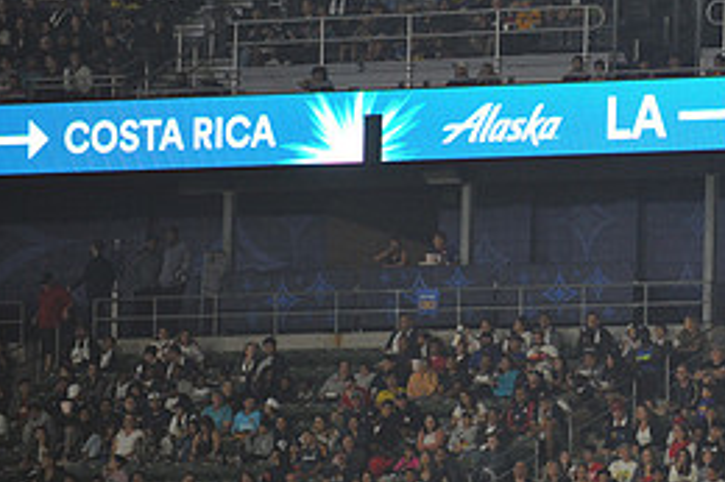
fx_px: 8533
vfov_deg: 3.2
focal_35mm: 424
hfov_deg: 4.9
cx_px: 764
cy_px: 131
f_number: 2.8
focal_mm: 190
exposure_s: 1/800
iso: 1250
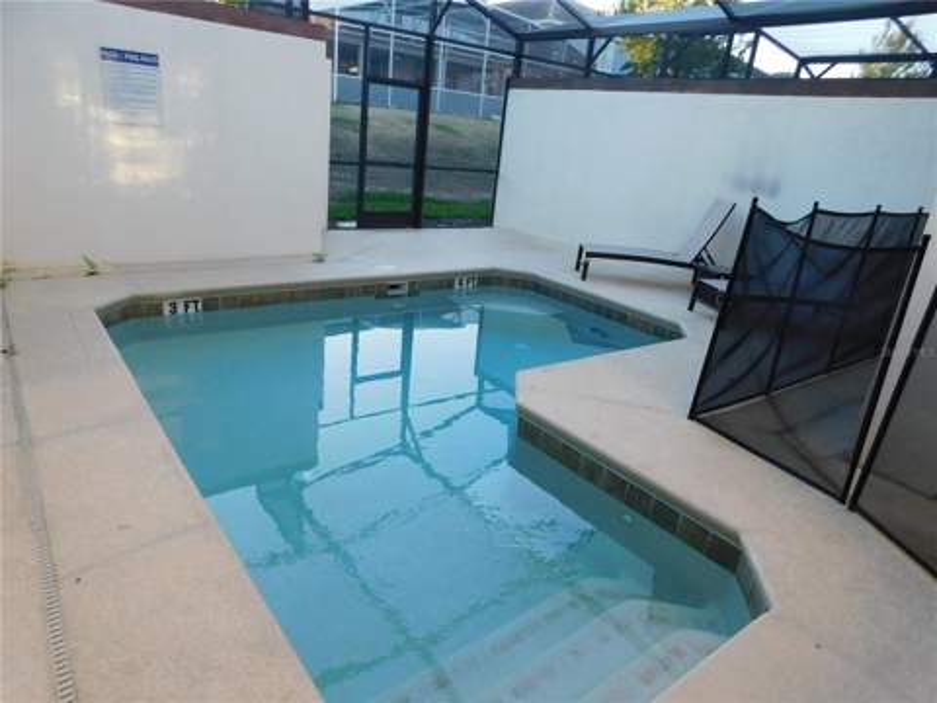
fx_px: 623
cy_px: 352
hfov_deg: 73.9
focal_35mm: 23
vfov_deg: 58.9
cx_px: 468
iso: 125
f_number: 3
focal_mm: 4
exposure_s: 1/80
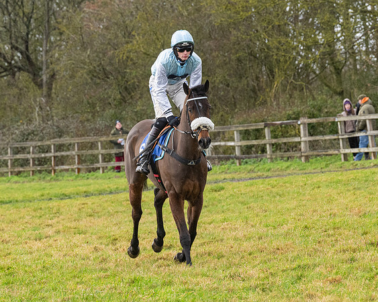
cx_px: 182
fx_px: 3054
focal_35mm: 273
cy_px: 158
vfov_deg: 5.7
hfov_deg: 7.1
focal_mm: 125
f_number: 5
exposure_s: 1/500
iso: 800
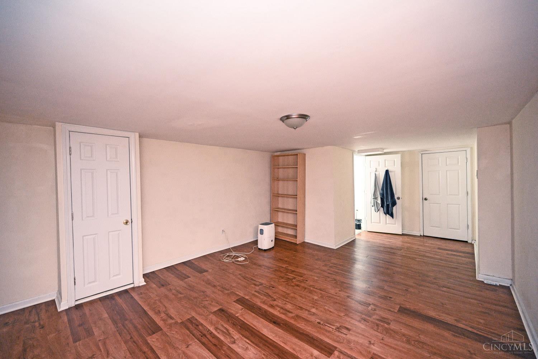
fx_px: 209
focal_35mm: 14
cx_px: 269
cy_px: 180
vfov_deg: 81.2
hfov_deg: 104.3
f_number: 4
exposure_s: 1/60
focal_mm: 14
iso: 4500
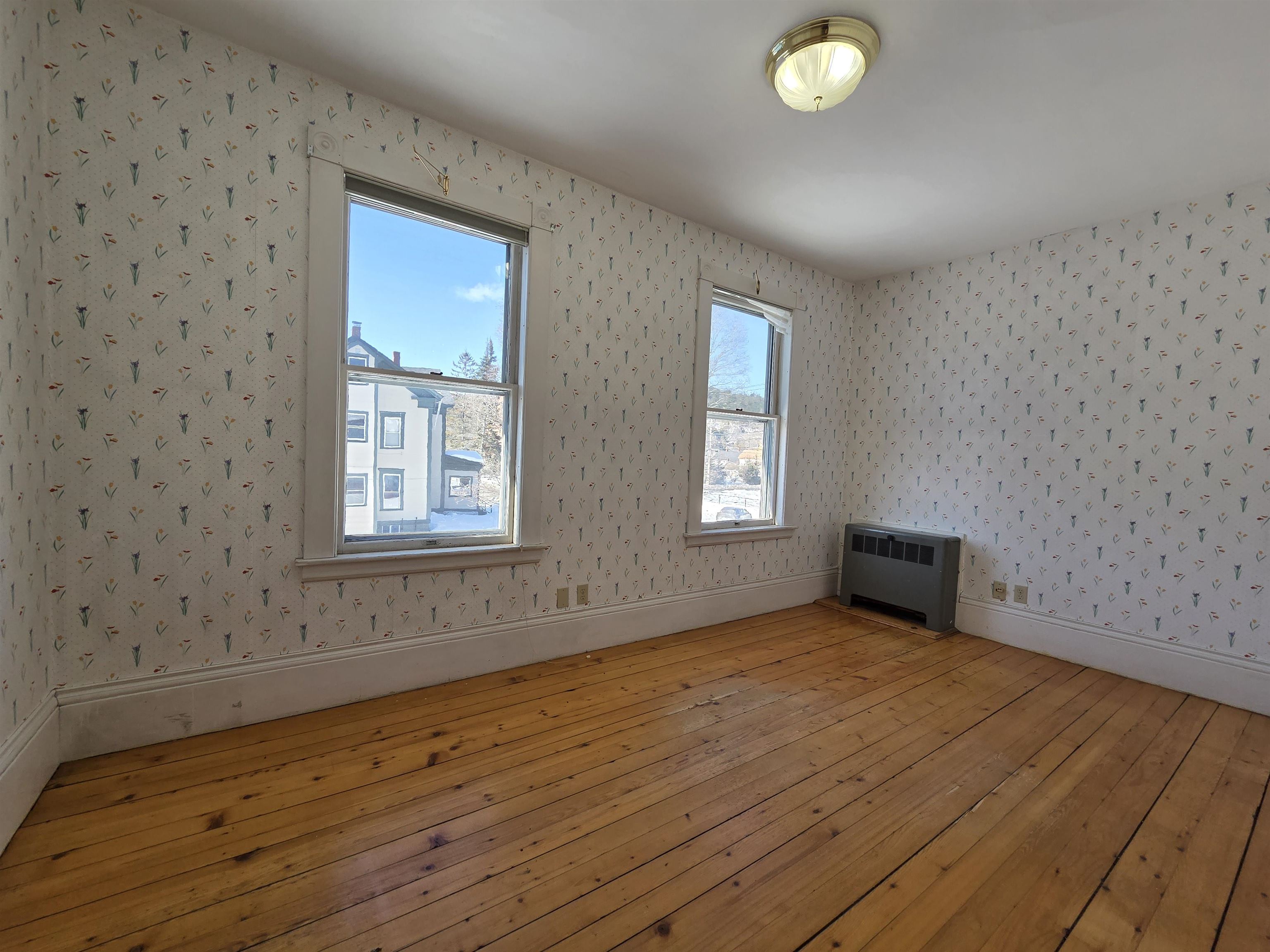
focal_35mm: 13
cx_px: 635
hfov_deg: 106.2
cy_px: 476
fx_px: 477
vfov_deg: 89.9
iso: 50
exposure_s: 1/363
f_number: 2.2
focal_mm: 2.2
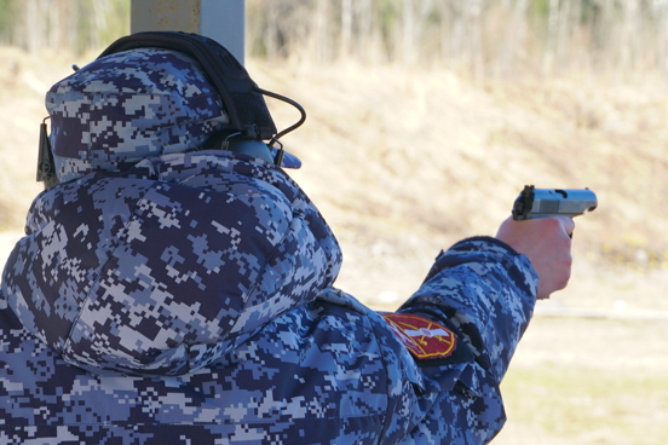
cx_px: 267
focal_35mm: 143
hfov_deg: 14.3
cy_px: 295
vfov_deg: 9.6
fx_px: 2653
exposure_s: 1/200
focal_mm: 70
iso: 400
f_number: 8
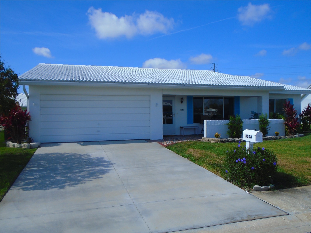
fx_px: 279
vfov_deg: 45.4
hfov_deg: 58.4
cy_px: 116
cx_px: 156
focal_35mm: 31
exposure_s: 1/250
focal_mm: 5.5
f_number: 8.8
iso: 100
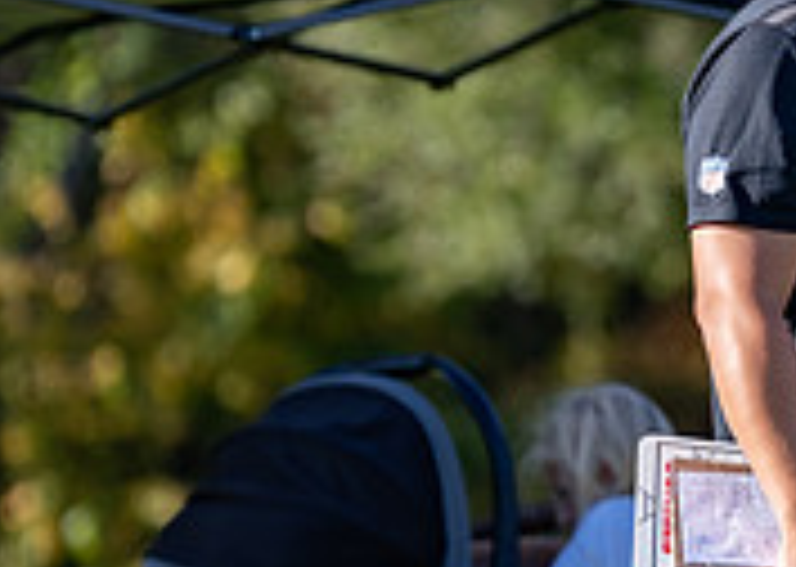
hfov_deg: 2.9
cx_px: 844
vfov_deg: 2.0
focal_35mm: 707
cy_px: 348
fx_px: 15965
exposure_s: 1/1000
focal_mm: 170
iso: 100
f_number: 2.8
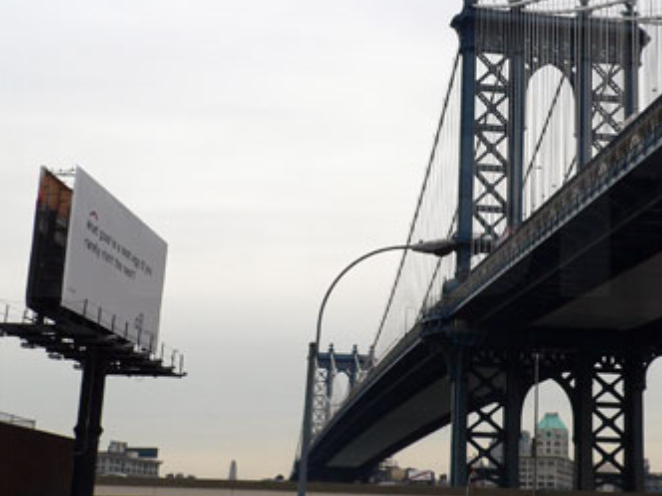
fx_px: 1243
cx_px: 475
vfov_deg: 22.6
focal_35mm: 65
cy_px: 227
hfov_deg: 29.5
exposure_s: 1/400
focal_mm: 7.6
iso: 100
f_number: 4
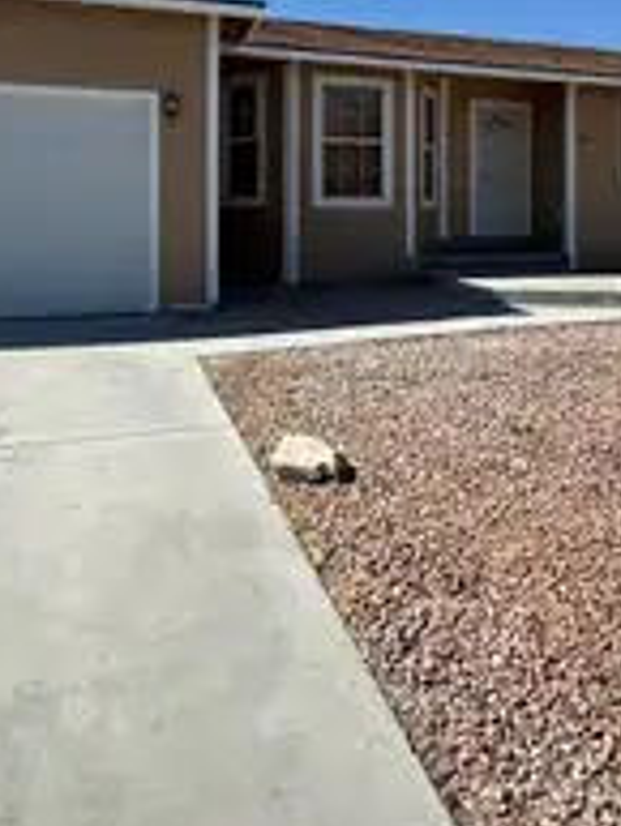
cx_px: 347
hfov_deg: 48.2
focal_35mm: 29
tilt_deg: +0.7
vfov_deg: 58.3
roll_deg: -1.5
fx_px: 693
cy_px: 201
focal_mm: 2.22
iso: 50
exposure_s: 1/2770
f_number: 2.2
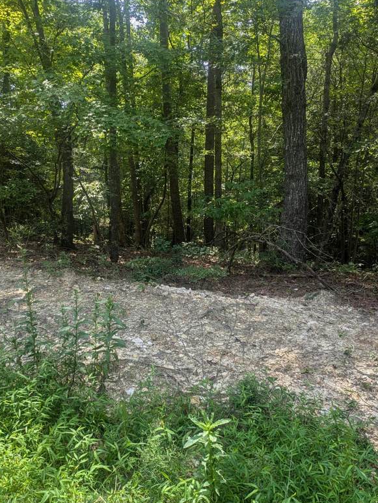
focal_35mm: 31
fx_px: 451
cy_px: 240
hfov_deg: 45.4
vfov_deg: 58.3
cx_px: 167
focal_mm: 5.43
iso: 45
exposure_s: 1/345
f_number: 1.89
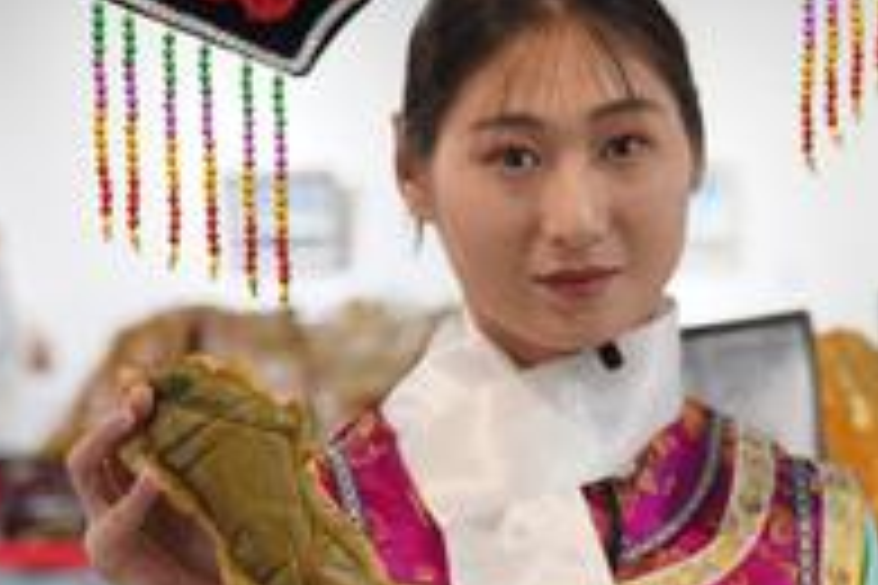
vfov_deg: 10.8
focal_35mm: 127
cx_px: 734
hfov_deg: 16.0
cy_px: 382
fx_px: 3097
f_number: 2.8
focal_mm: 45
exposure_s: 1/50
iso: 160
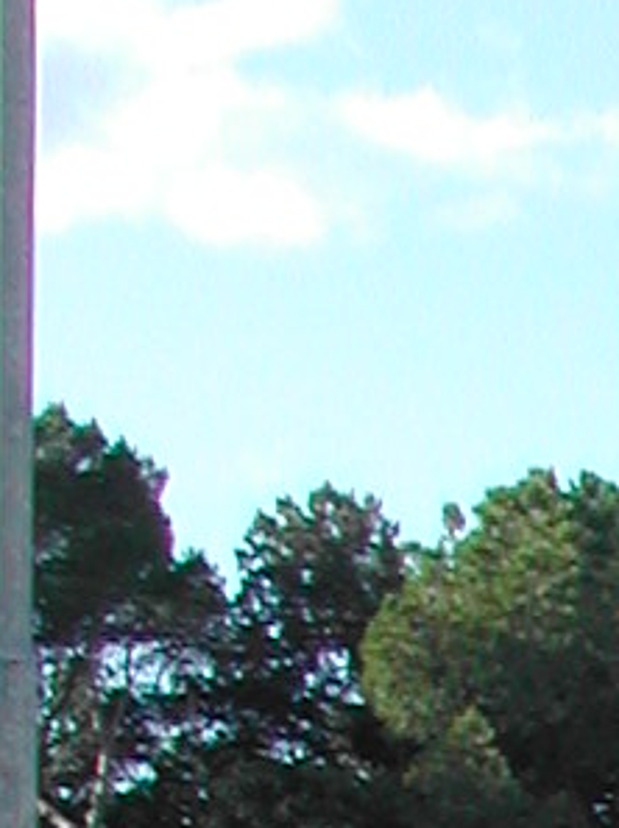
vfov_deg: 5.3
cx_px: 2002
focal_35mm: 359
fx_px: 8578
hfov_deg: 4.0
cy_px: 2222
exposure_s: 1/88.2
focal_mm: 11.1
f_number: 8.8
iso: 100
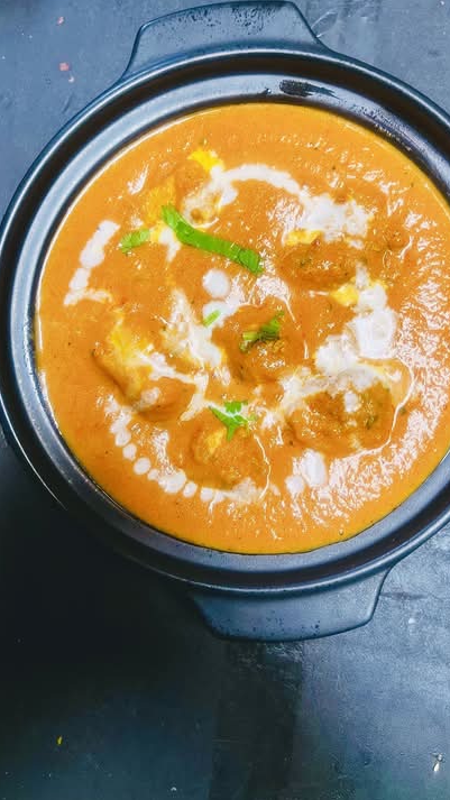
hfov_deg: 41.5
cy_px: 392
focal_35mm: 28
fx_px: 594
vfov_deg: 67.9
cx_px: 215
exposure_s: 1/43
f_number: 1.6
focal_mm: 5.1
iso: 125
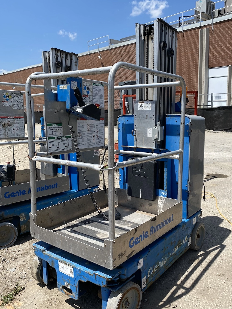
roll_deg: +2.9
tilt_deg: -9.4
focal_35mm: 31
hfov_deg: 45.3
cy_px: 155
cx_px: 134
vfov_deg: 58.4
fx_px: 277
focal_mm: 4.2
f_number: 1.8
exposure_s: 1/2967
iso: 32
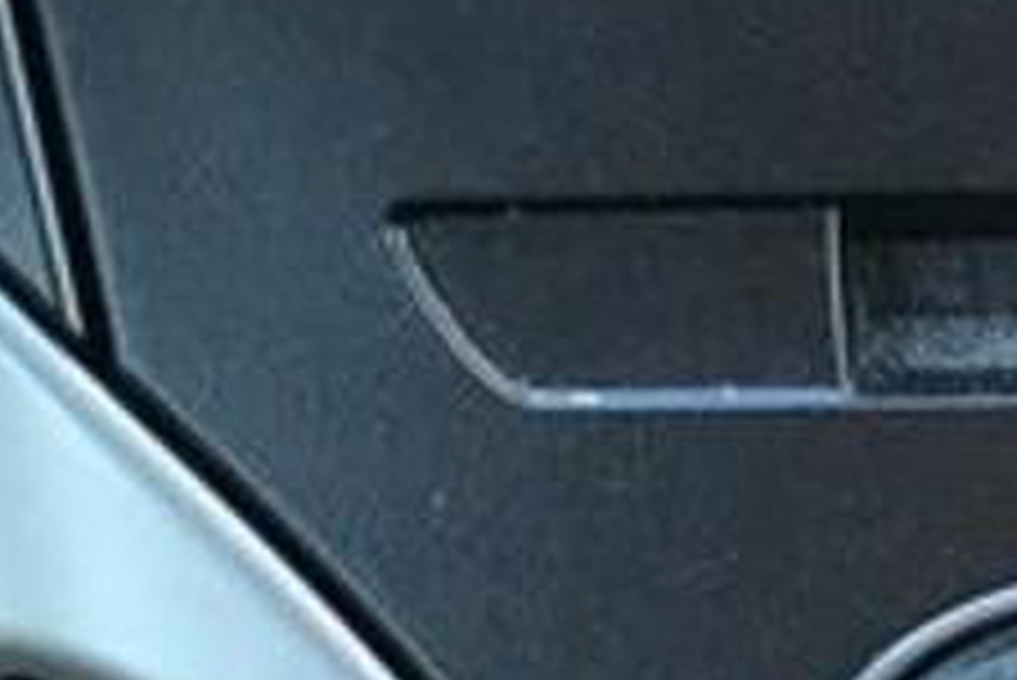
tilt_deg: -54.3
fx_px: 3731
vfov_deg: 9.5
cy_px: 1527
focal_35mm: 132
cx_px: 1890
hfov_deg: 13.7
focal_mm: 3.99
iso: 32
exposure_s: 1/24
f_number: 1.8
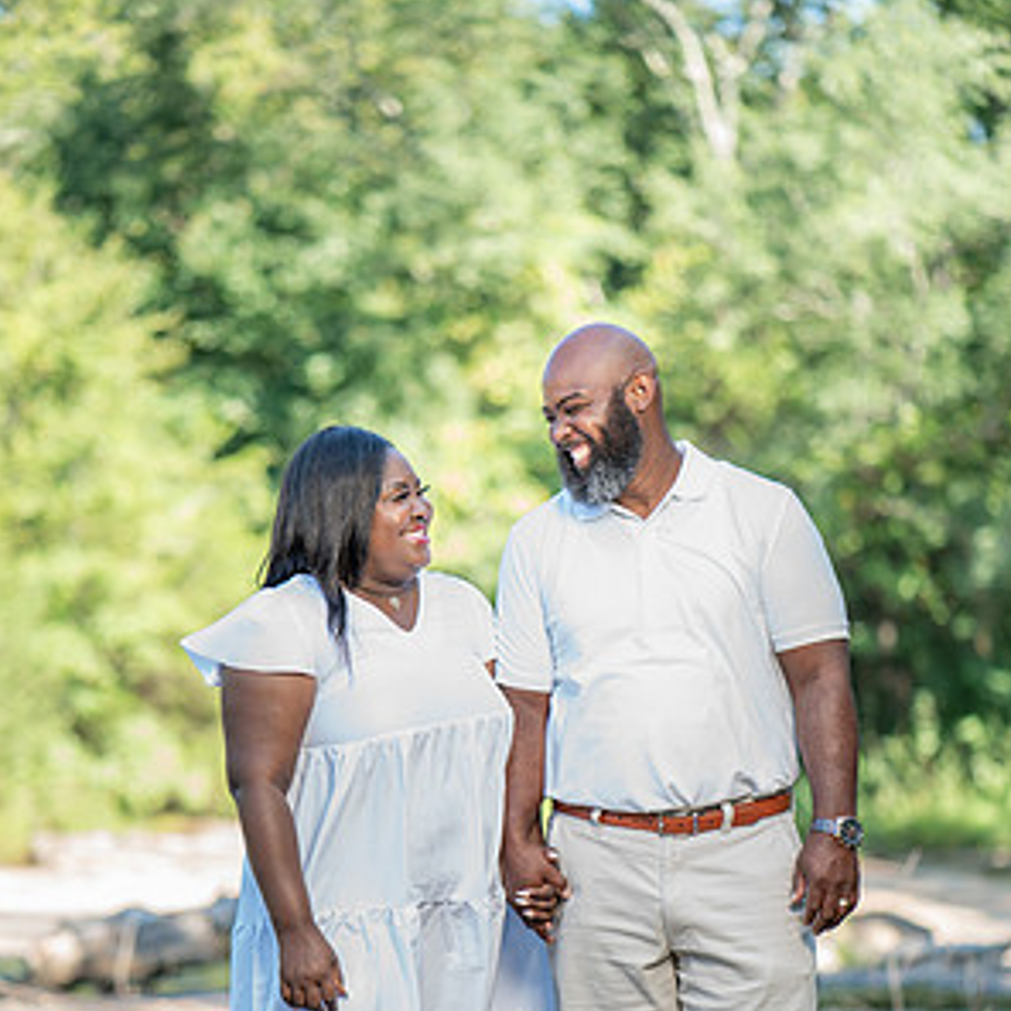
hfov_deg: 15.8
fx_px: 3635
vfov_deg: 15.8
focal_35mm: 110
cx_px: 506
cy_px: 738
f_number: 2
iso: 50
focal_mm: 85
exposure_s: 1/250
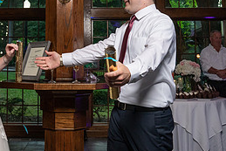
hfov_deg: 33.4
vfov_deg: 22.5
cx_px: 65
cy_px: 18
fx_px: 371
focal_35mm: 59
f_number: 5.6
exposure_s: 1/200
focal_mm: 26
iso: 2000
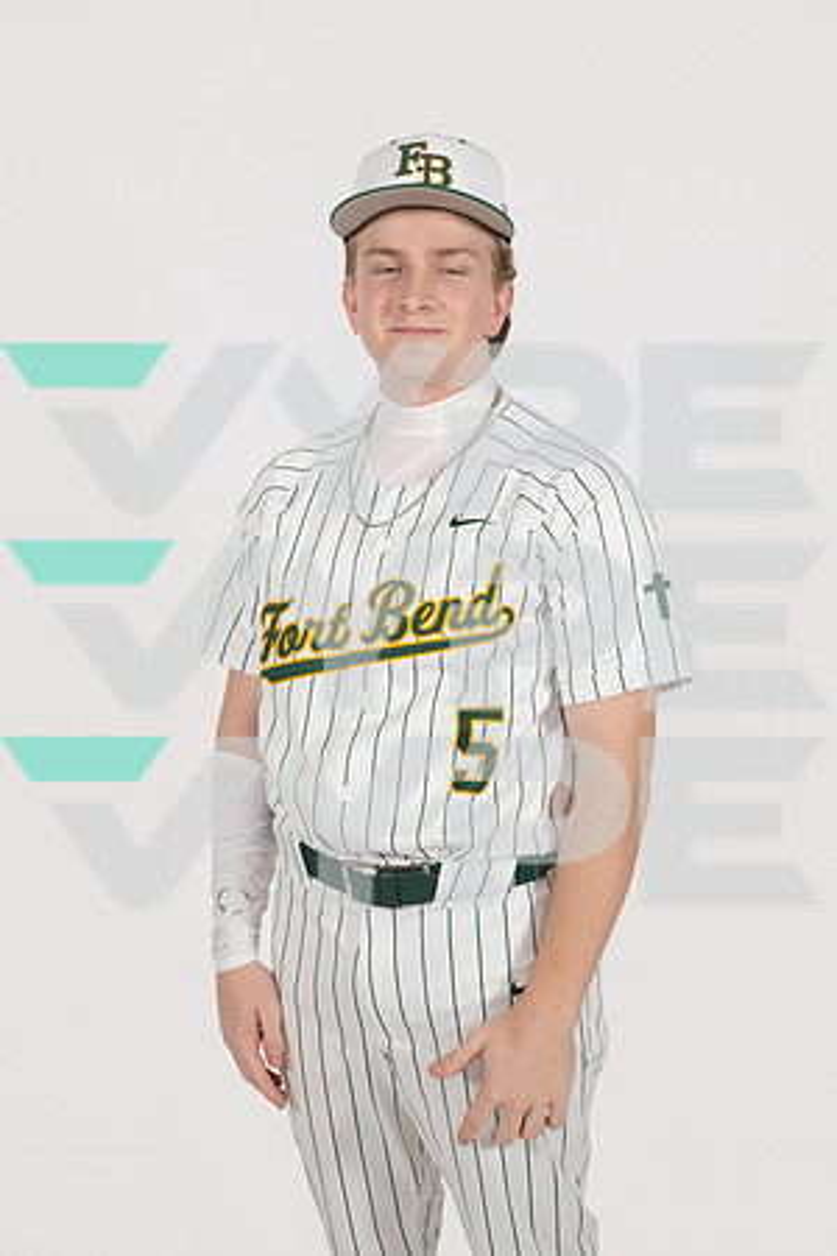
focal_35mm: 56
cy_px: 628
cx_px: 418
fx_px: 1953
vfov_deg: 35.6
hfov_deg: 24.2
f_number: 8
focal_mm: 56
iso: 640
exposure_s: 1/320
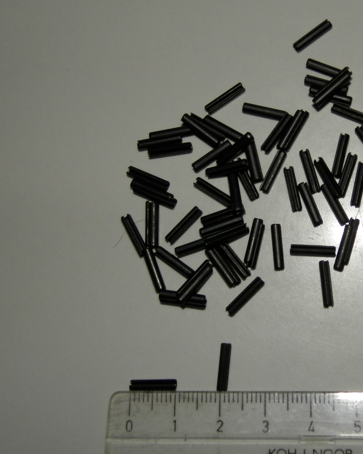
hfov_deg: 27.3
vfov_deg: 34.7
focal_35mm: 54
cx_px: 314
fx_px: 725
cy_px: 229
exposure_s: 1/80
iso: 100
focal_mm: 5.5
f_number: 9.1
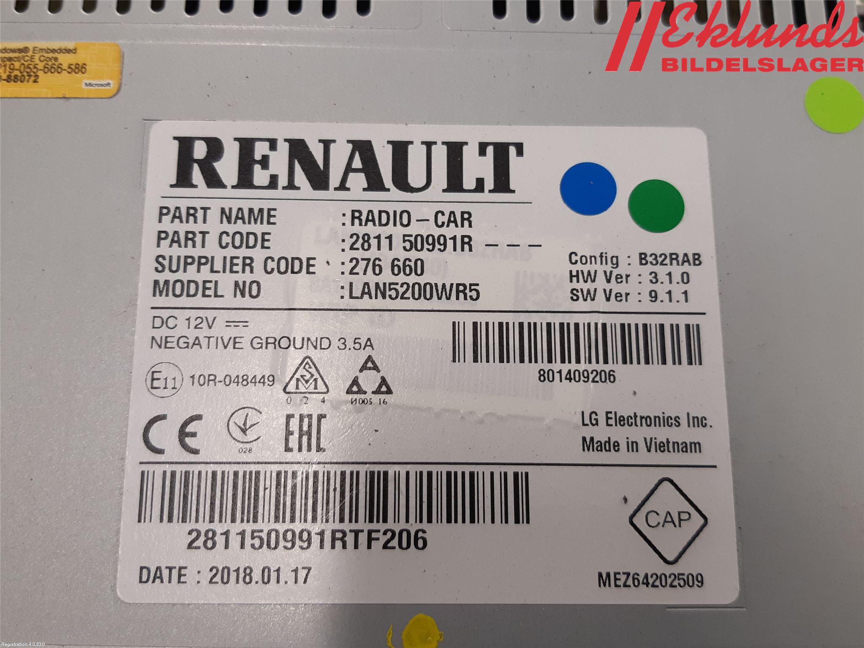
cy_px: 324
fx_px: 649
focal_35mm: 26
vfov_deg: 53.1
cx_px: 432
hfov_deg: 67.3
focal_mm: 3.93
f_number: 1.7
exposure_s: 1/50
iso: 80
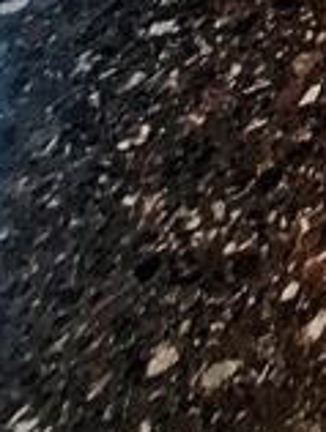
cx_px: 953
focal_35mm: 84
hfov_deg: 11.4
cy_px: -908
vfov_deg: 11.1
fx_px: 1052
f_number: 2.2
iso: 200
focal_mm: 1.74
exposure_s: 1/25
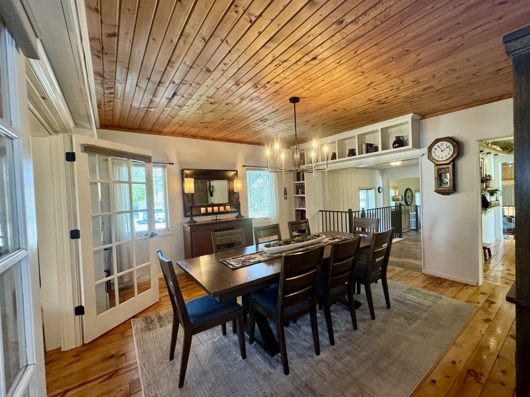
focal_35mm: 15
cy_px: 199
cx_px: 282
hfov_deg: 98.0
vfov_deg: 81.8
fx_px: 230
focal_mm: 2.22
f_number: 2.2
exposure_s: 1/60
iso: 320
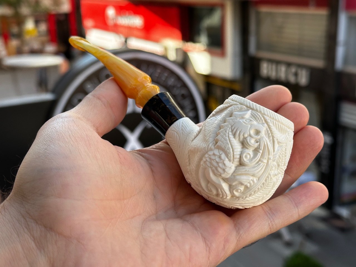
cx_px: 178
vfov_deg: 30.3
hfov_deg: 39.7
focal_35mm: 48
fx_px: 494
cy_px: 134
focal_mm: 6.86
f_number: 1.78
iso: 64
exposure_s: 1/508
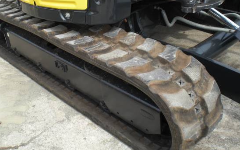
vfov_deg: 27.4
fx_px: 308
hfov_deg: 42.6
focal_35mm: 47
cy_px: 66
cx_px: 106
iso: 64
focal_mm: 6.3
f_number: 5.6
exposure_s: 1/200
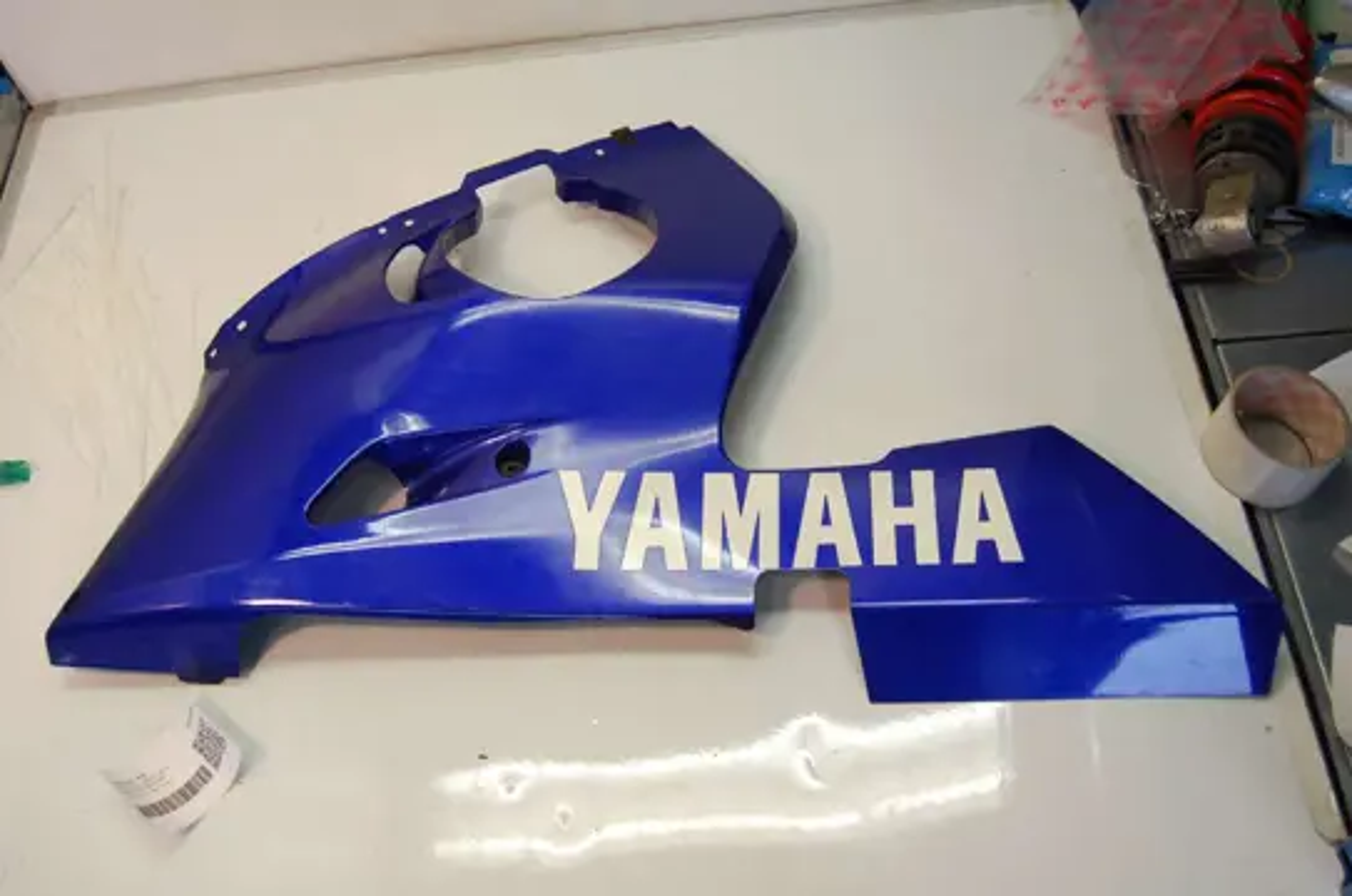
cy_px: 448
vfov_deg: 38.2
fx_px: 1293
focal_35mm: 34
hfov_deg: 55.2
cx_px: 676
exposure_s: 1/100
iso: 400
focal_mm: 23
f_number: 5
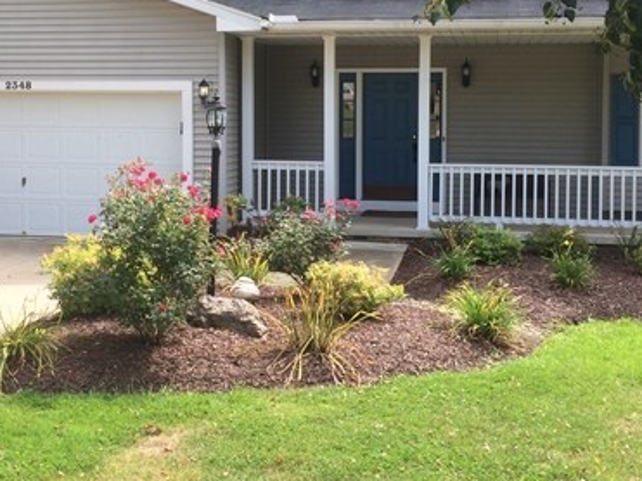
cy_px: 140
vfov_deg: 28.8
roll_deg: -0.1
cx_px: 298
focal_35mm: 50
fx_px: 927
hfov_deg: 38.2
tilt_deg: -3.1
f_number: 2.2
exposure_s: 1/554
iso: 32
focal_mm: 4.15
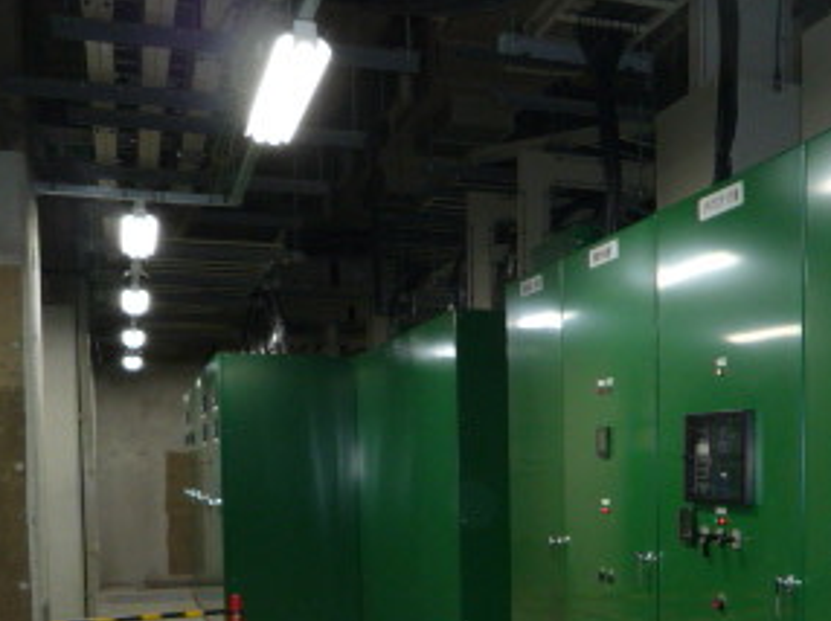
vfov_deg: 25.2
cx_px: 758
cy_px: 575
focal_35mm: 56
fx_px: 1343
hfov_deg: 32.5
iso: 100
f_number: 2.8
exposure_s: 1/30
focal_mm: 4.4
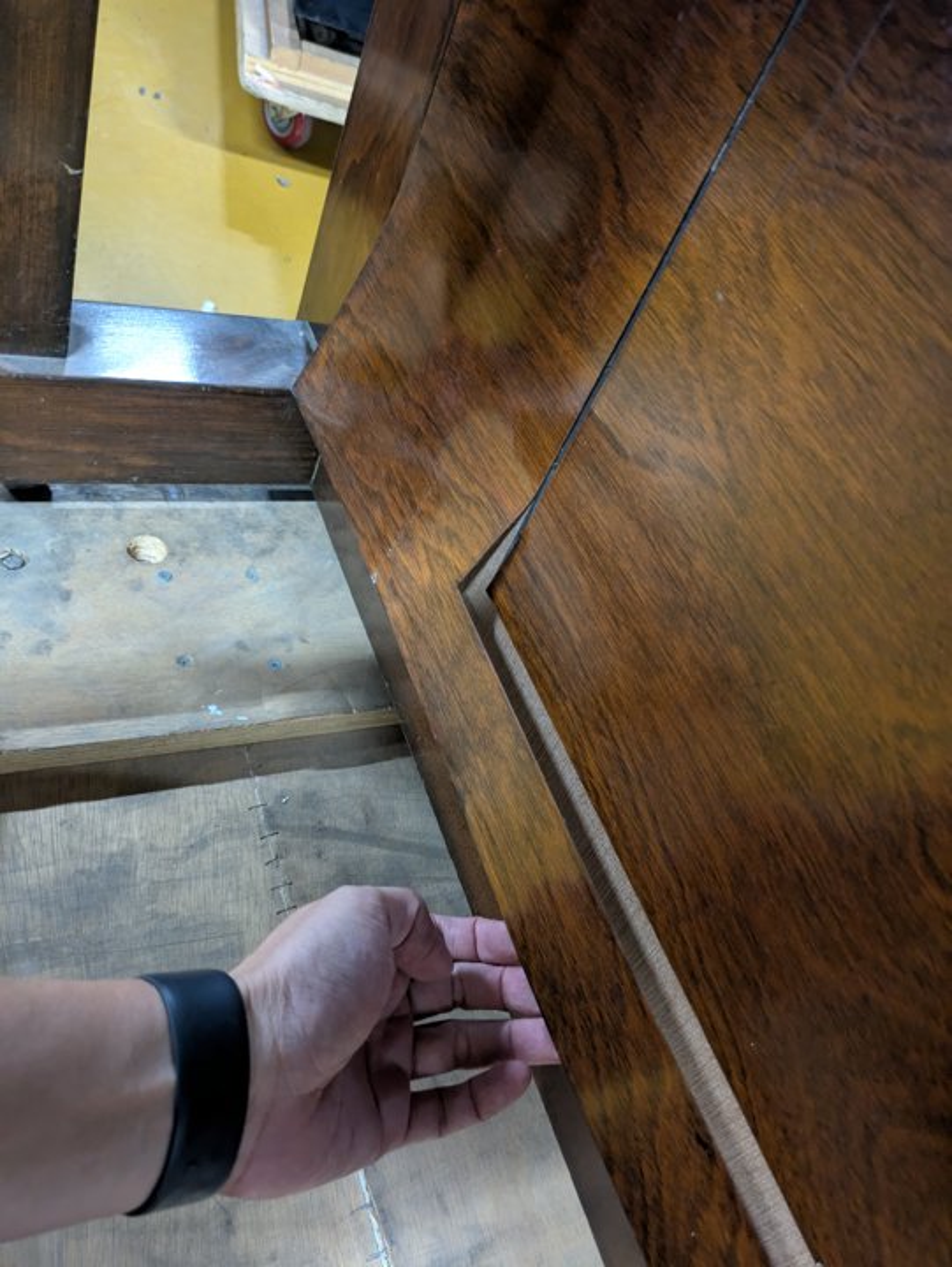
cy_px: 634
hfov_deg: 54.9
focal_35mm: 25
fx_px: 916
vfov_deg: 69.4
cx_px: 476
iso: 713
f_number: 1.89
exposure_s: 1/20
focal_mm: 5.43
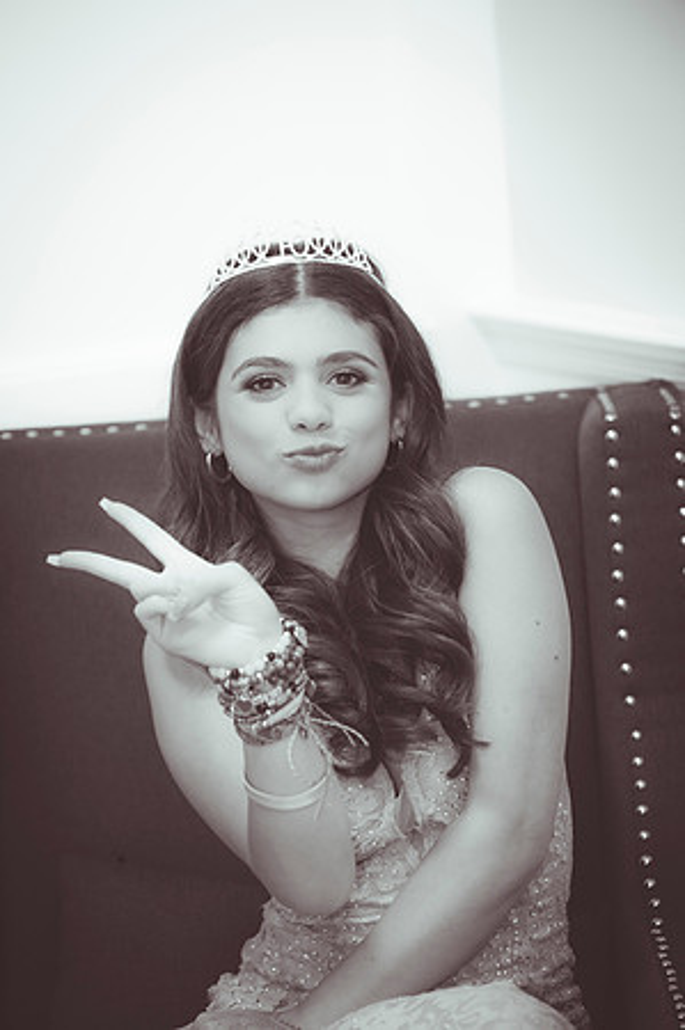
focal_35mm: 145
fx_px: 4148
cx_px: 342
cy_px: 515
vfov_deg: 14.2
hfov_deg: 9.4
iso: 1250
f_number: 4
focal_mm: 145
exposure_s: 1/160
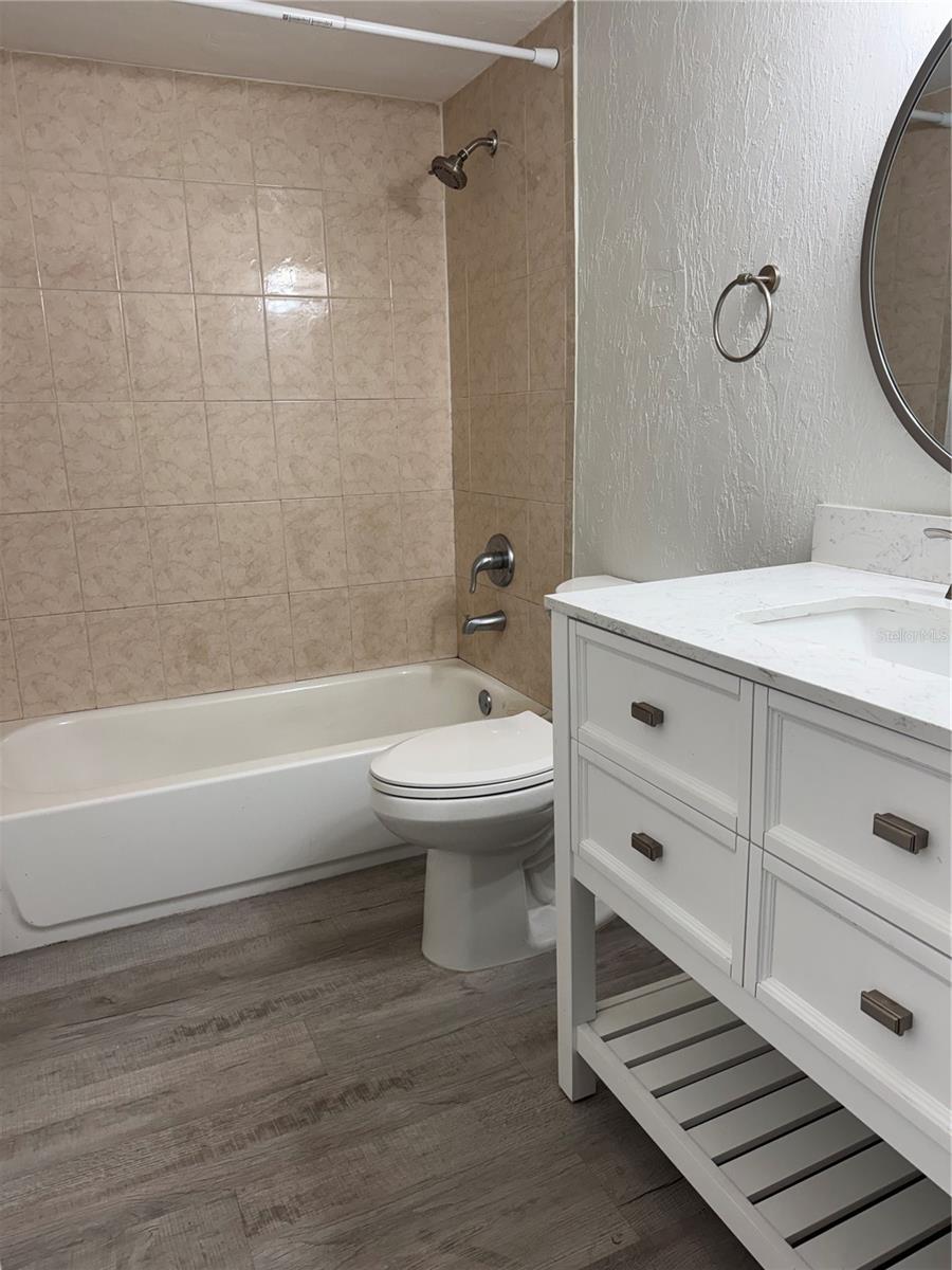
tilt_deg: -13.5
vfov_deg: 71.6
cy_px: 635
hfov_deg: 56.8
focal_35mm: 24
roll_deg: +1.9
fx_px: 880
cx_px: 476
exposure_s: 1/120
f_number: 1.78
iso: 100
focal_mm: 6.76
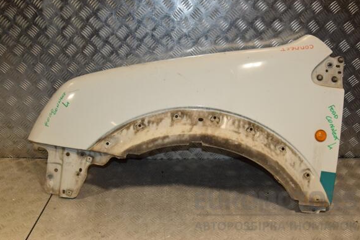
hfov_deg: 57.9
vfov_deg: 40.6
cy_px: 118
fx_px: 325
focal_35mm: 33
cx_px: 183
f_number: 10
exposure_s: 1/200
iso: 800
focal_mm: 21
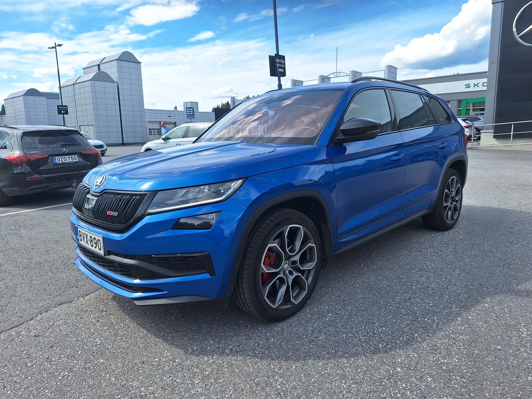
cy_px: 200
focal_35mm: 23
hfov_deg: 73.9
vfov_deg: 58.9
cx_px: 266
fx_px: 353
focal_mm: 5.54
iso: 40
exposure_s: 1/2463
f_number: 1.8
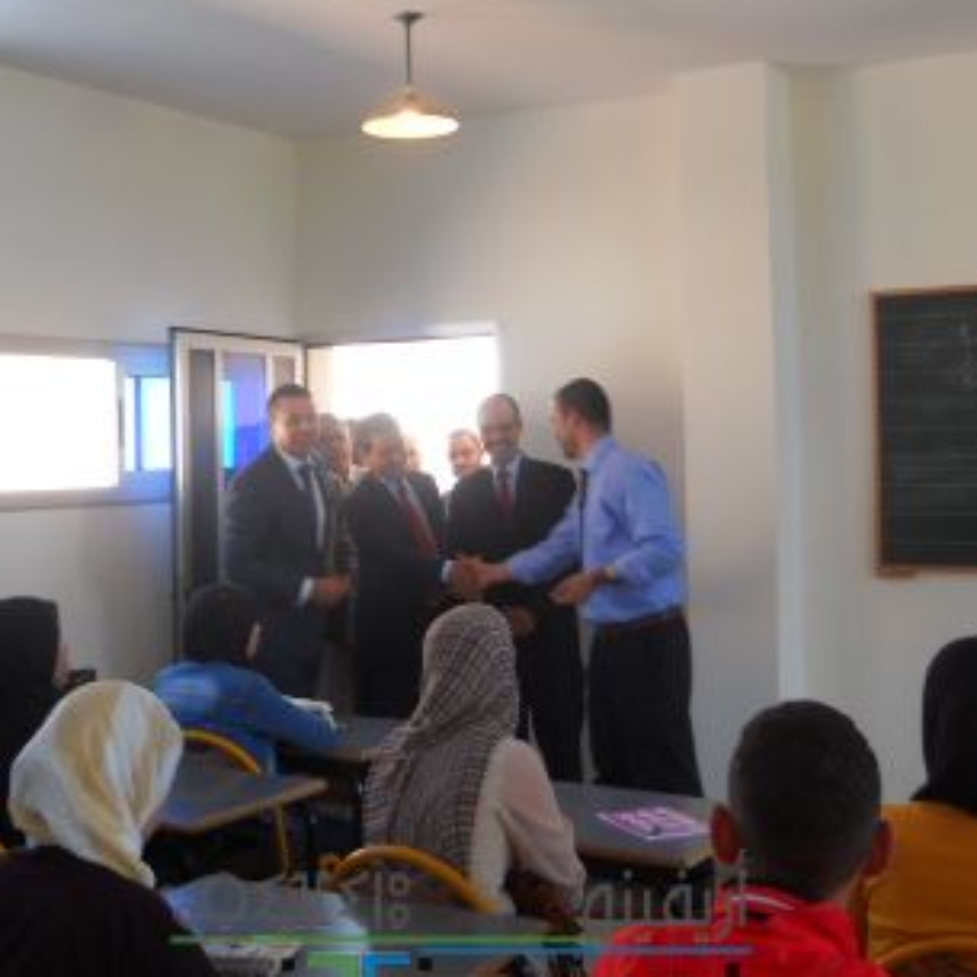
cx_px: 461
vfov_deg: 33.9
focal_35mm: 50
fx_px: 1597
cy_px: 388
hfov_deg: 34.0
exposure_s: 1/50
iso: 80
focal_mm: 4.9
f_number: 3.2
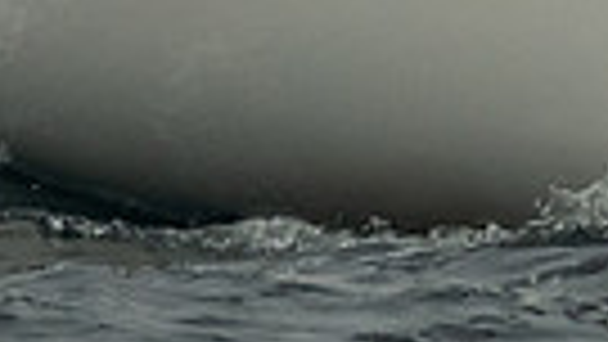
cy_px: -1147
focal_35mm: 1352
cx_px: 374
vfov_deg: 0.9
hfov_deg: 1.6
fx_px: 21801
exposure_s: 1/3200
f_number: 9
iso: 800
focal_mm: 160
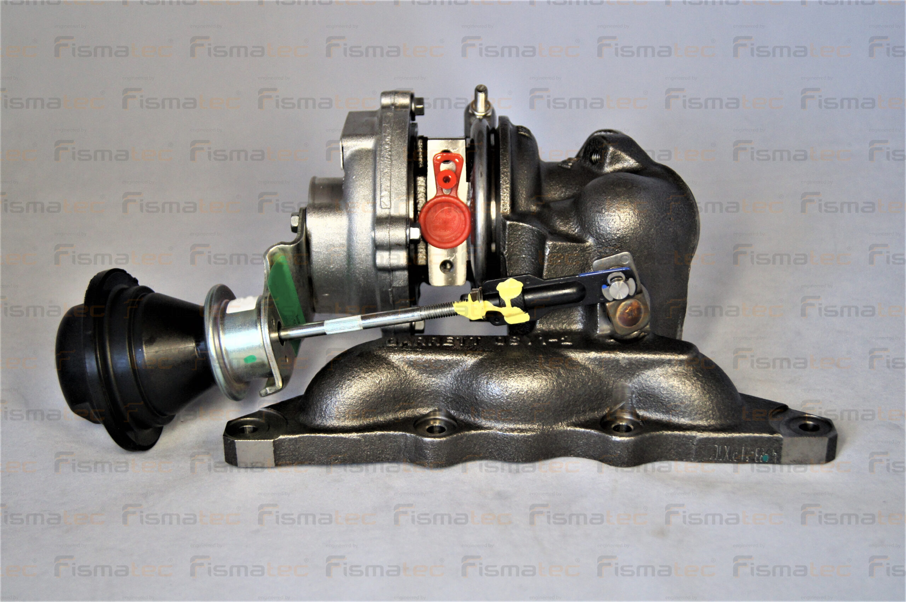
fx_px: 1320
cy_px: 301
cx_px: 453
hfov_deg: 37.9
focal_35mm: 52
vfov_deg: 25.7
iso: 1000
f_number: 5
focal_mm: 35
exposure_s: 1/160
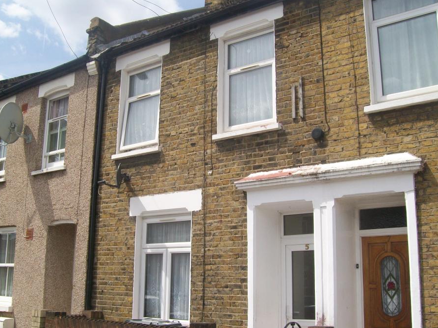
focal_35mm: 39
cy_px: 179
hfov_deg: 47.8
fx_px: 494
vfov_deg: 36.8
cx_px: 205
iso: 64
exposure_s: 1/400
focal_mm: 6.1
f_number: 4.9
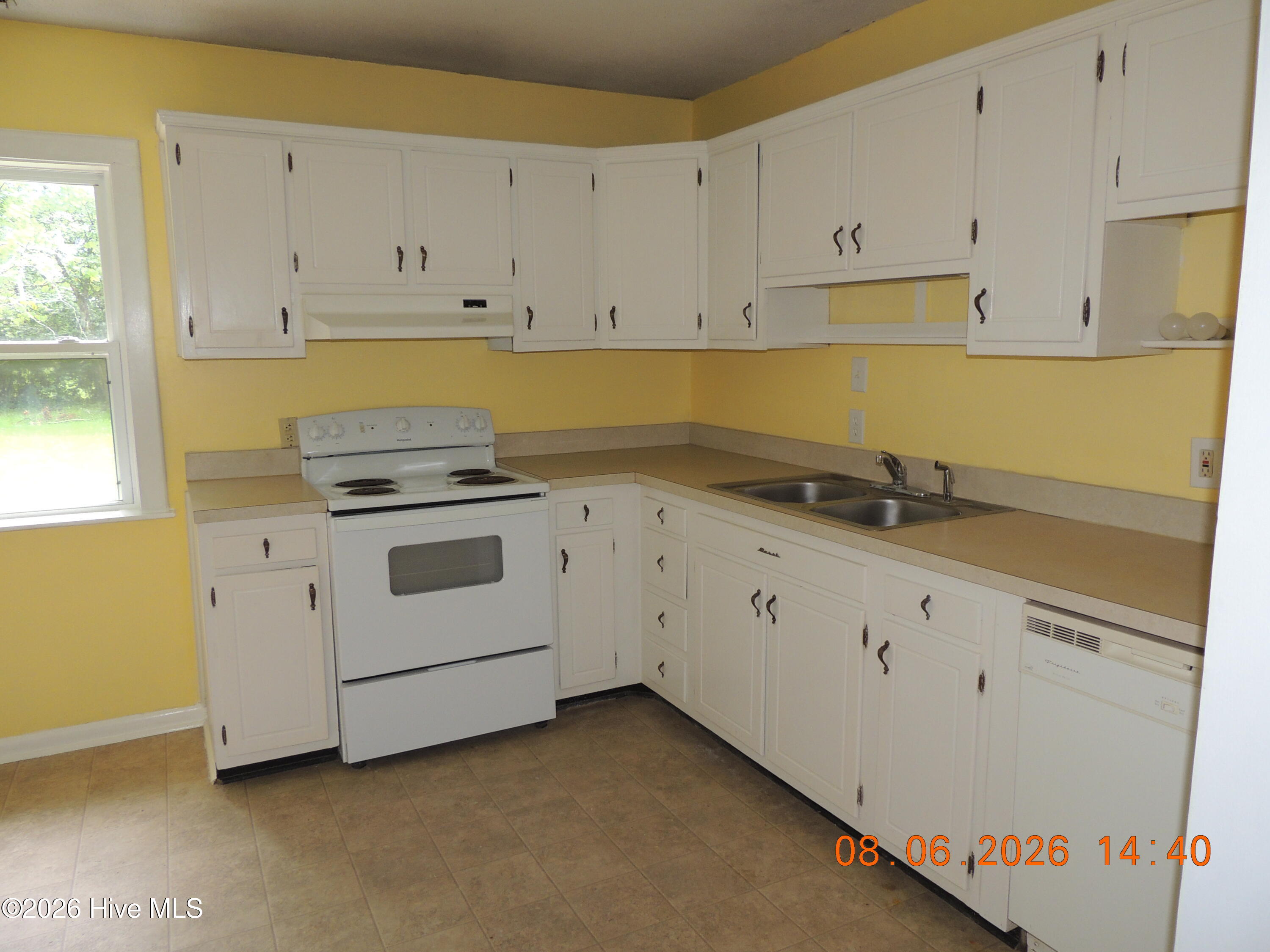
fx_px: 881
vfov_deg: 56.8
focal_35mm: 24
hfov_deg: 71.6
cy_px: 476
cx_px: 635
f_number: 3
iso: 200
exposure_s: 1/30
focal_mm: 4.3
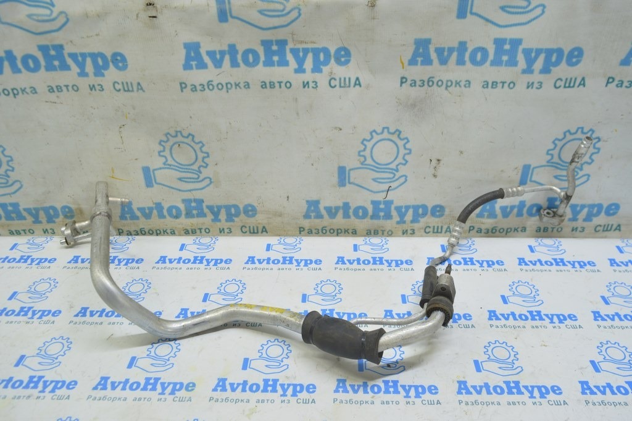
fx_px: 474
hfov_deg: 67.4
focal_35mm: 27
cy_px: 210
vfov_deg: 47.9
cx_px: 316
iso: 400
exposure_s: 1/20
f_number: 5.6
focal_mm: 18
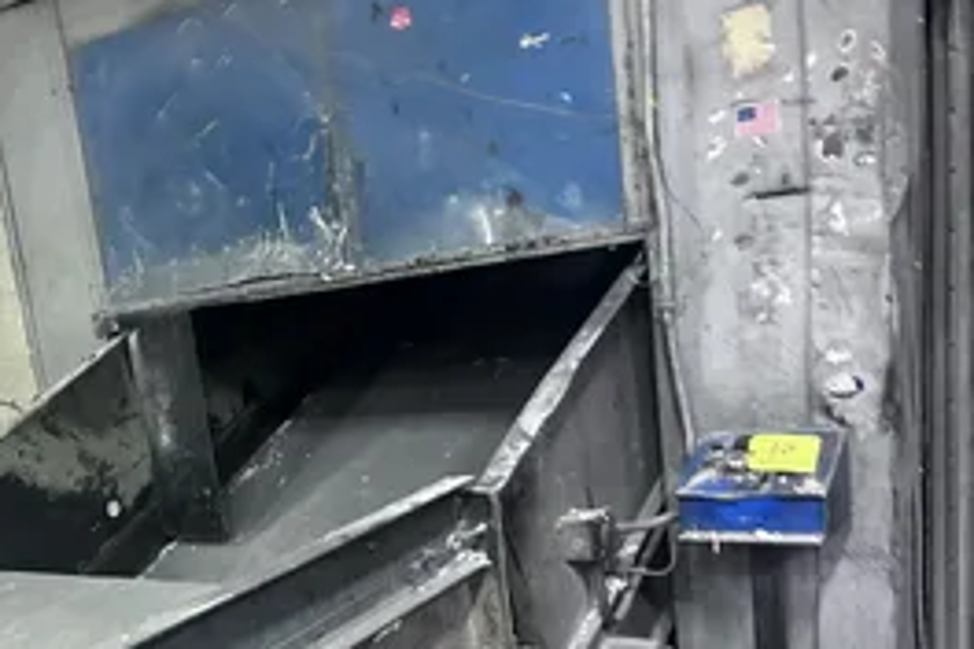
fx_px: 1109
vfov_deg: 31.6
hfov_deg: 46.4
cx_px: 295
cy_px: 538
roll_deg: -1.7
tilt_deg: -14.0
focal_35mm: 41
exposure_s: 1/30
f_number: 1.5
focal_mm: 5.7
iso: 500
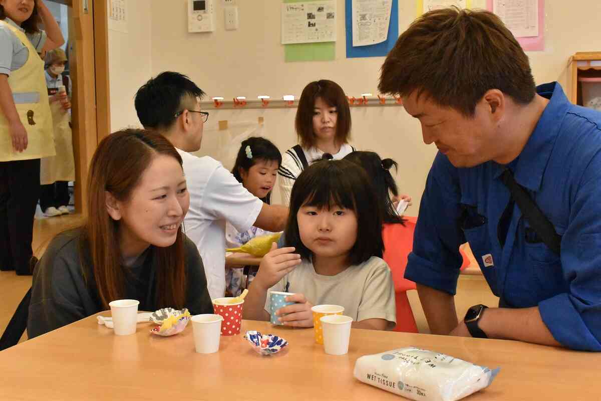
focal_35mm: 46
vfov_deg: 28.9
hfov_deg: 42.3
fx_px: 776
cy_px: 200
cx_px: 300
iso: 8000
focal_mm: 31
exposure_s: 1/500
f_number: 11
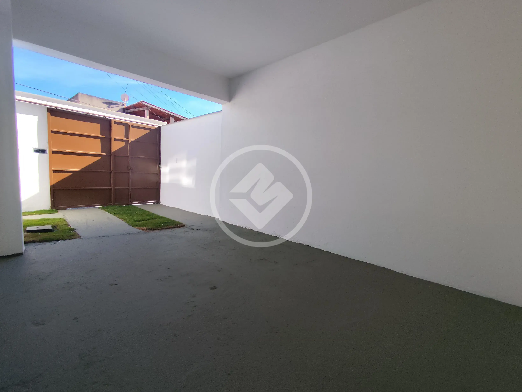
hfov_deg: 94.5
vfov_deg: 78.2
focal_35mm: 16
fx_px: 241
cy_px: 196
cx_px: 261
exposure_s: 1/669
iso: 50
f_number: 2.2
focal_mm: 1.65
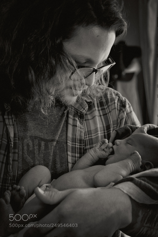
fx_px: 349
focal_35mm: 53
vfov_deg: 37.5
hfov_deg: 25.5
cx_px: 79
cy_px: 118
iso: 640
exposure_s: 1/100
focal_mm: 35
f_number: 2.8
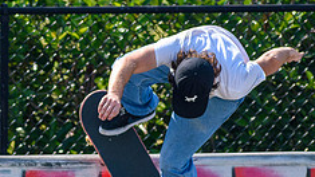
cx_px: 64
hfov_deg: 2.5
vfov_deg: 1.4
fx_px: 7139
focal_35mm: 855
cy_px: 168
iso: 320
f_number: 5.6
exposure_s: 1/2000
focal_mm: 220
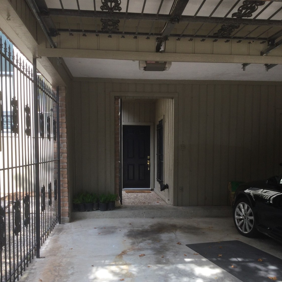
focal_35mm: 37
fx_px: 341
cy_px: 170
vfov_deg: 44.7
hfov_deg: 44.9
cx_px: 142
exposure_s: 1/149
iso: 25
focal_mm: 3.3
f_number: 2.4
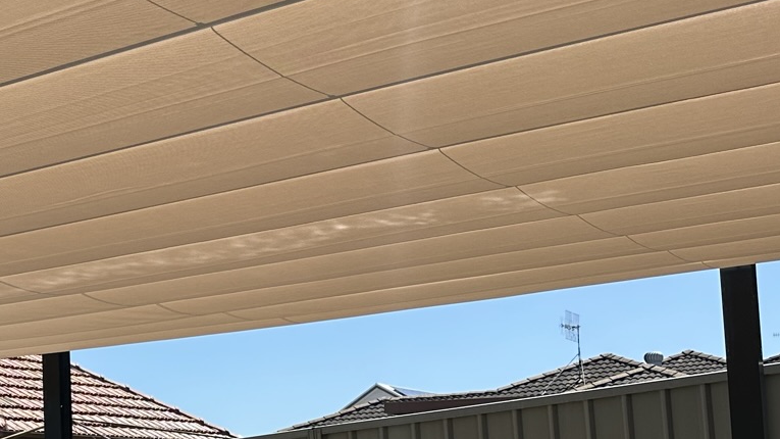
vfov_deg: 16.9
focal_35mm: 70
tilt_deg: +3.8
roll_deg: +1.0
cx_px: -49
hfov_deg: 27.9
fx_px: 1448
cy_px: 434
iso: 80
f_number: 1.78
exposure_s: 1/3472
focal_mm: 6.86
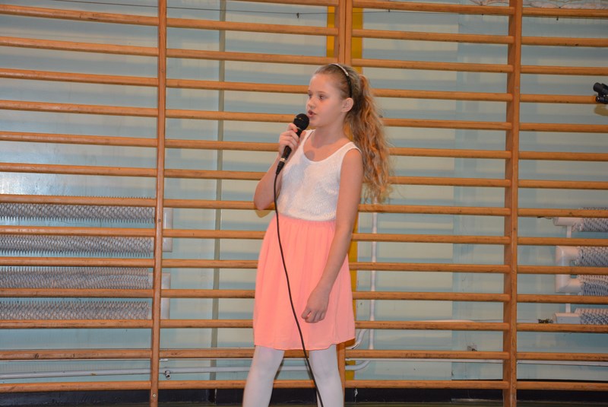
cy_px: 204
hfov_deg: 26.0
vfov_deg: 17.5
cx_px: 304
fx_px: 1318
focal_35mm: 78
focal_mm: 52
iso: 1400
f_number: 5
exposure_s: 1/60
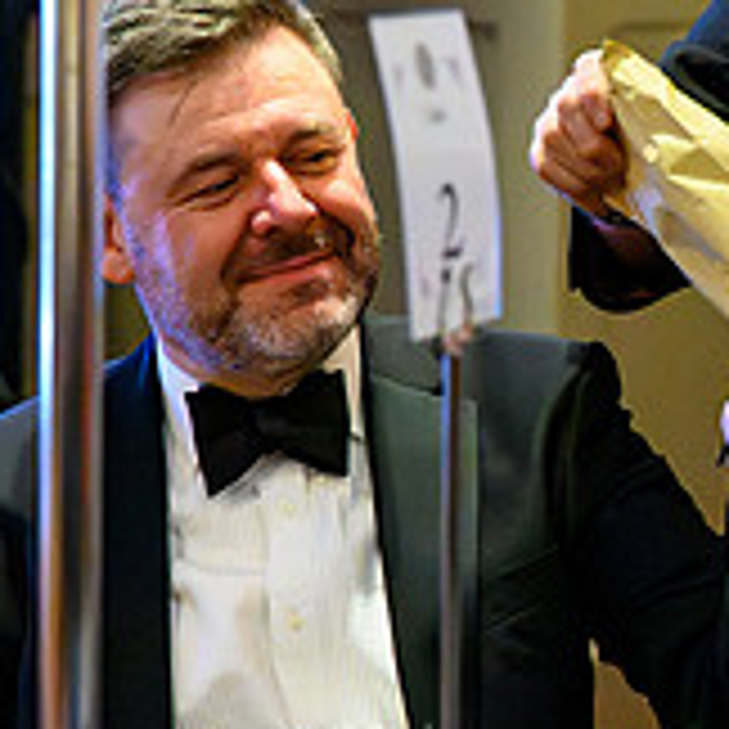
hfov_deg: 8.2
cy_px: 400
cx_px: 711
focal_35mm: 213
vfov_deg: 8.2
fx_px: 5075
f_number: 4
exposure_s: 1/400
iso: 51200
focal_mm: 70
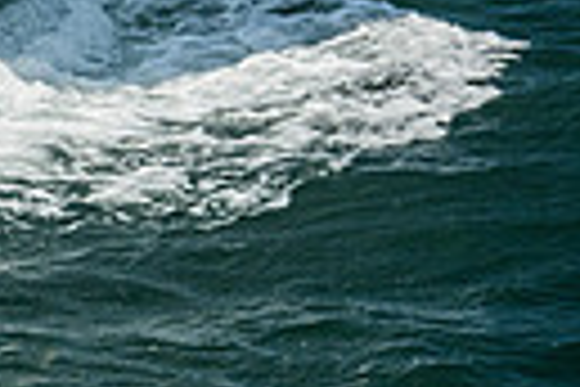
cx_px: -842
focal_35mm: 399
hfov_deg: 5.0
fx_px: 6428
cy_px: -318
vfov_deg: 3.4
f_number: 6.3
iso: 320
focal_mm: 79
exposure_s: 1/640
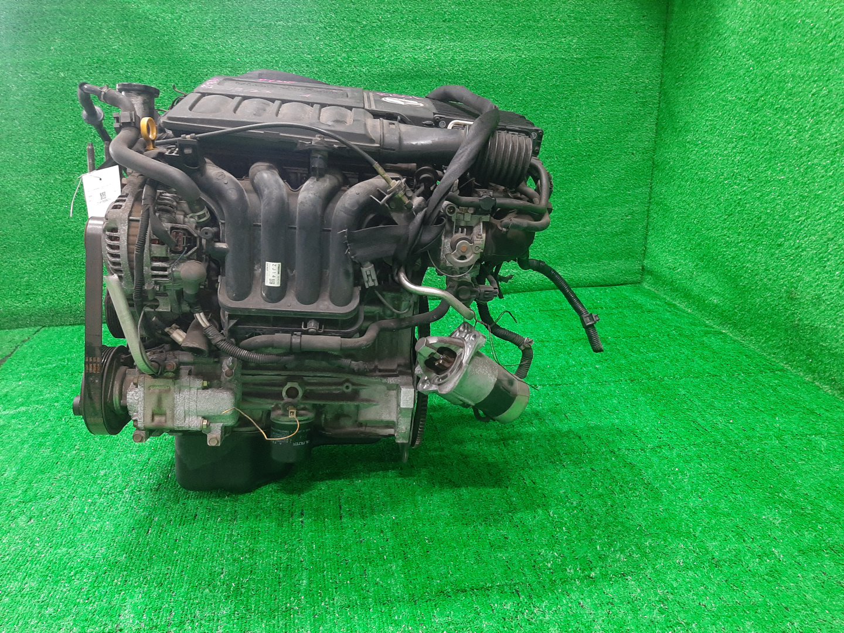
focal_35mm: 26
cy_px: 316
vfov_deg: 53.1
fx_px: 634
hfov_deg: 67.3
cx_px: 422
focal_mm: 3.93
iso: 194
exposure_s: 1/50
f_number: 1.7
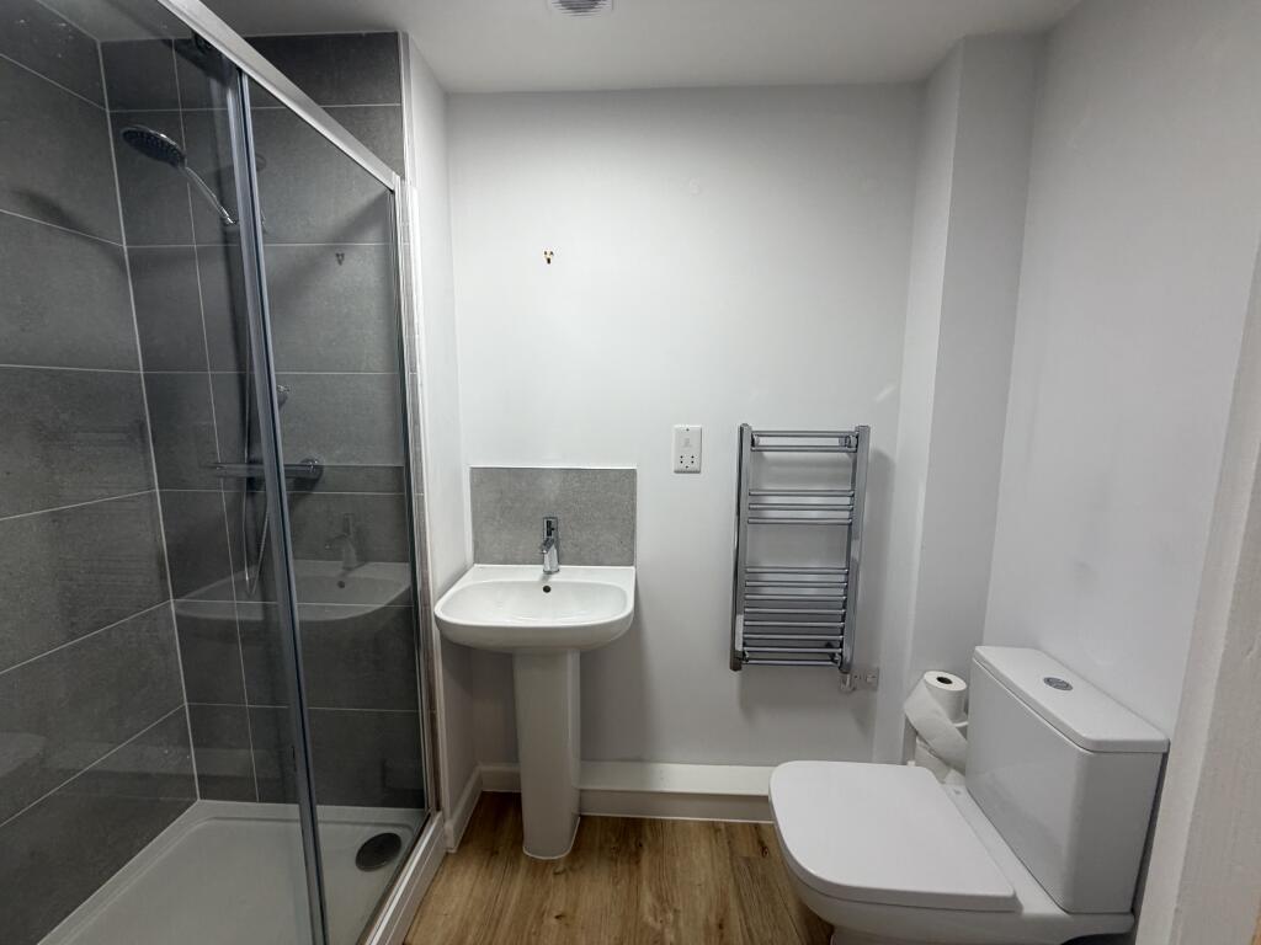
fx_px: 510
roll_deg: +0.7
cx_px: 630
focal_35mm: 14
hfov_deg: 102.1
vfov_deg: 85.7
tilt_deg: -7.6
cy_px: 472
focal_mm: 2.22
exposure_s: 1/100
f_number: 2.2
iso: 160
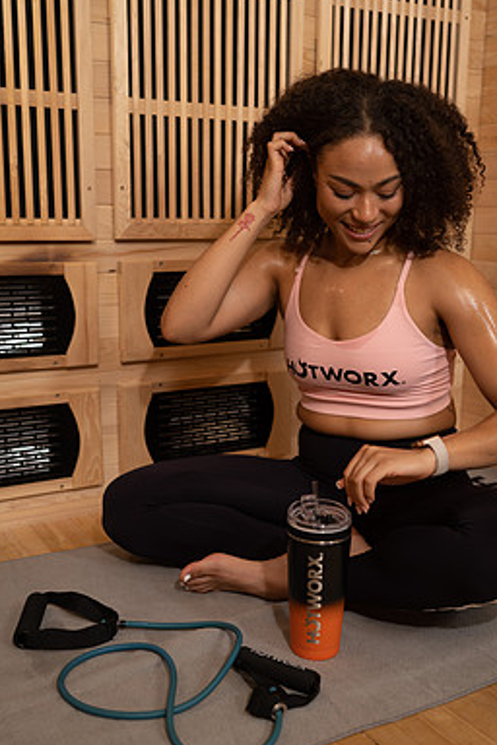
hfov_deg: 32.6
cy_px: 396
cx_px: 252
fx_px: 849
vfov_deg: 47.4
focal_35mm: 41
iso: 250
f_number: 2.8
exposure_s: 1/80
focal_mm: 35
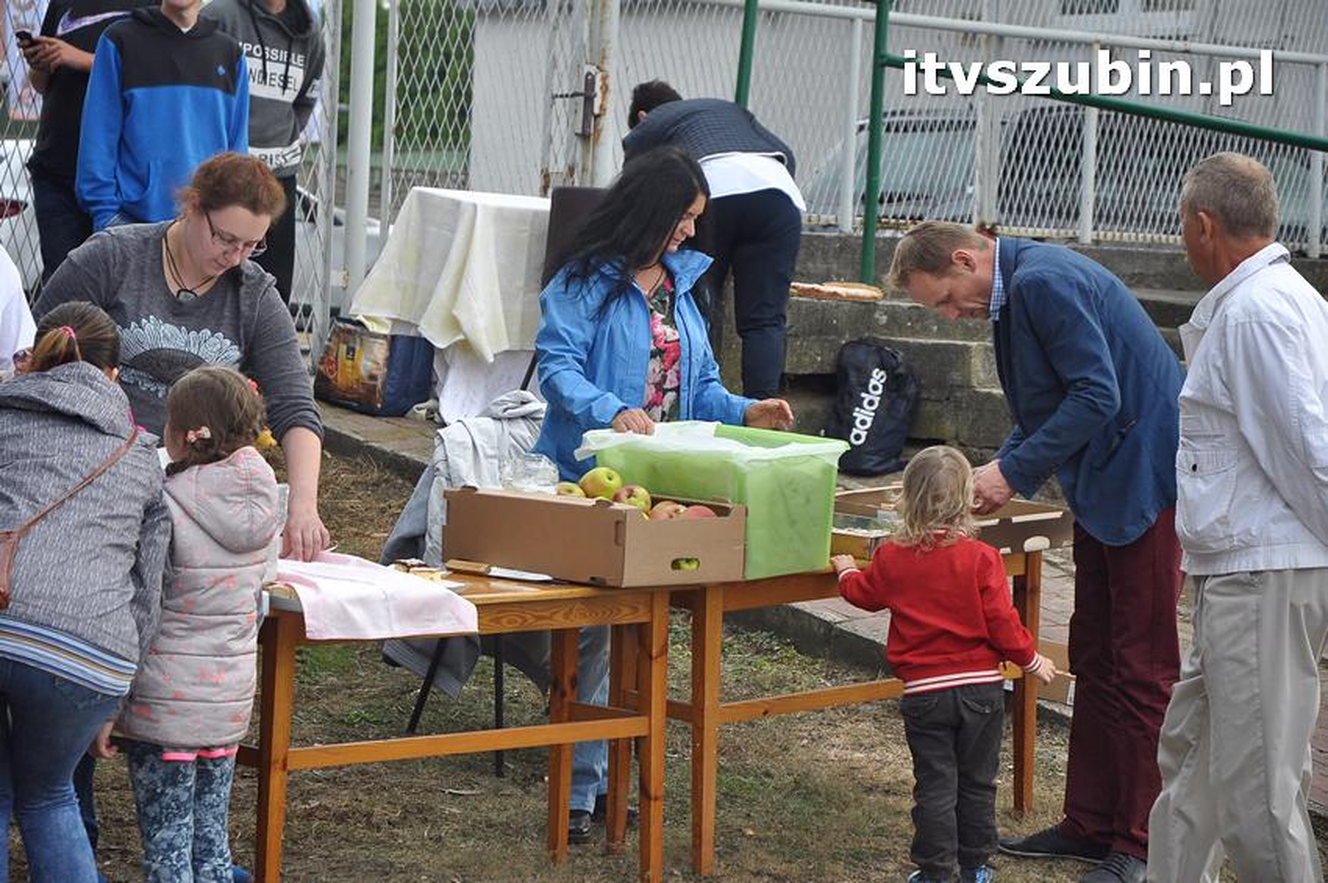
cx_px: 664
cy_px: 442
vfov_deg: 13.0
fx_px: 3870
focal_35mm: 105
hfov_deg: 19.5
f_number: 6.3
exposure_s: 1/640
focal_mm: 70
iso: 640
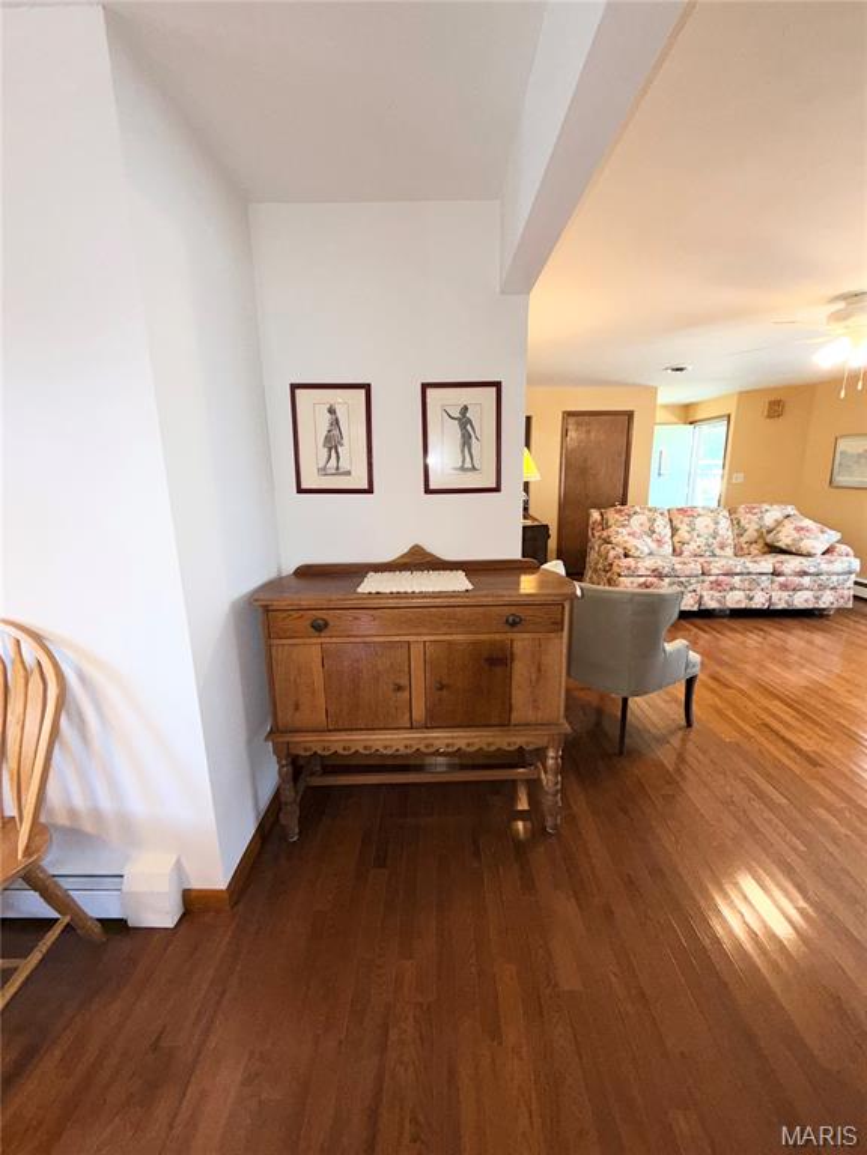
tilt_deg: -13.0
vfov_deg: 102.1
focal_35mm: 14
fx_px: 468
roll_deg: +0.3
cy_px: 578
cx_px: 434
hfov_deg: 85.7
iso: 64
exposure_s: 1/60
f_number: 2.2
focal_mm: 2.22
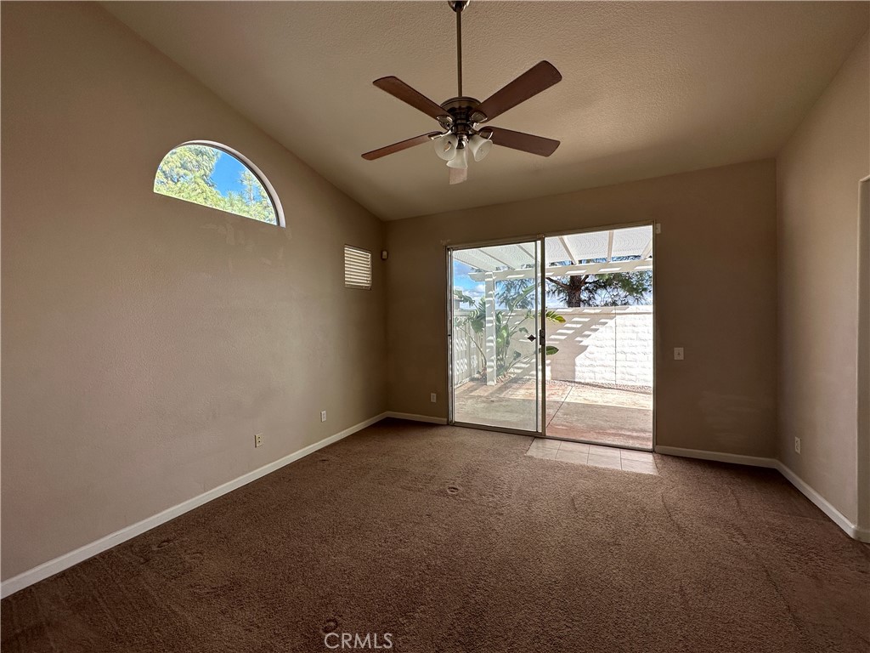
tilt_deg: -1.8
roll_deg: +0.9
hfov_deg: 102.1
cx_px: 435
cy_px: 326
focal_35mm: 14
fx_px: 352
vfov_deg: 85.7
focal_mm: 2.22
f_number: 2.2
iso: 40
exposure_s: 1/447
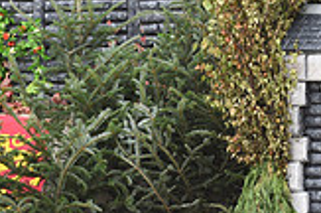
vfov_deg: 1.9
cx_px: 544
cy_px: -67
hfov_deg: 2.9
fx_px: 6336
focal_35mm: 712
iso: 1000
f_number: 5
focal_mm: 200
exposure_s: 1/800
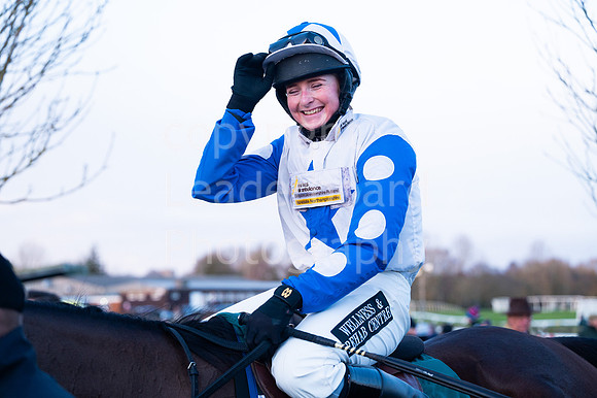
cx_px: 298
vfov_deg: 19.4
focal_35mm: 70
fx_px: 1160
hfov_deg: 28.9
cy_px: 199
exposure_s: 1/1250
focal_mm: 70
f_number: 3.5
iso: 1250
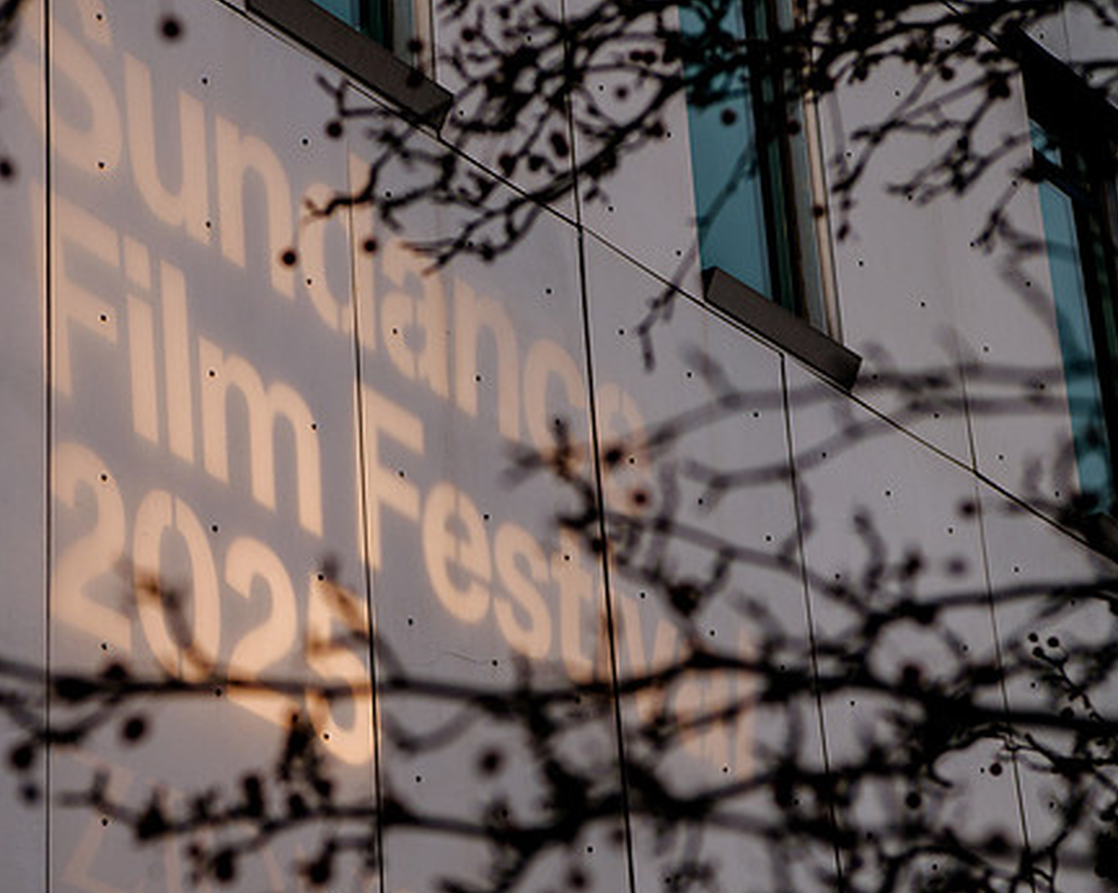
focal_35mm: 109
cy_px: 463
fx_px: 3604
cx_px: 429
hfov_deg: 17.6
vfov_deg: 14.1
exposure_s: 1/500
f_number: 4.5
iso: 500
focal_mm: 70
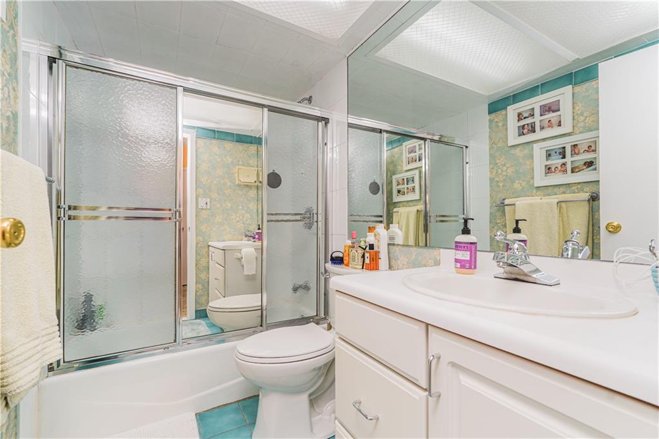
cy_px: 220
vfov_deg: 73.7
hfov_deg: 96.8
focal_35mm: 16
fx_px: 293
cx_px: 330
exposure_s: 1/80
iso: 64
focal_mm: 16
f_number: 6.3
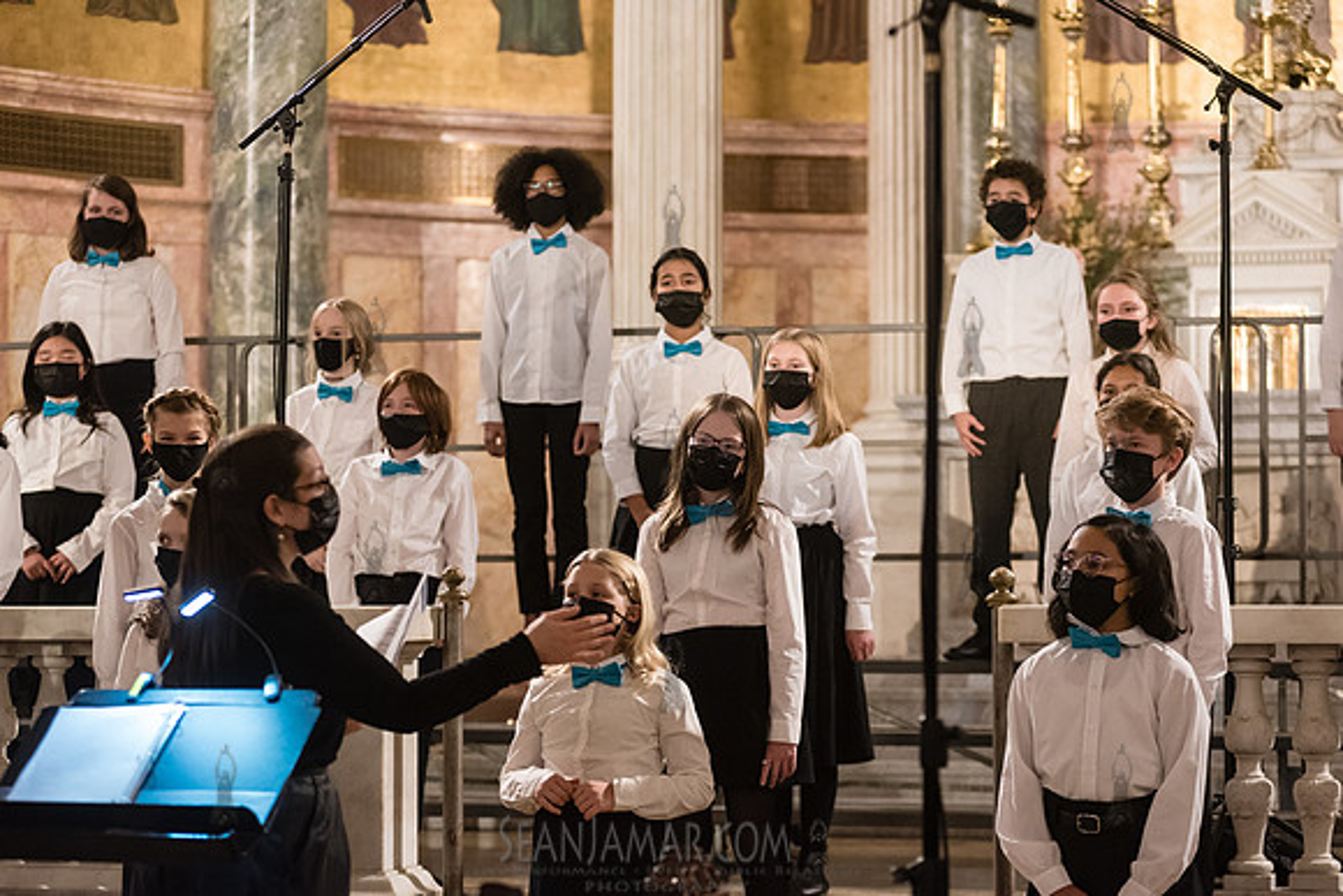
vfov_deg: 13.7
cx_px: 672
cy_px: 448
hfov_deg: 20.4
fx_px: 3731
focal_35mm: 100
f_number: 4
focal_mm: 100
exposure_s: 1/200
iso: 4000
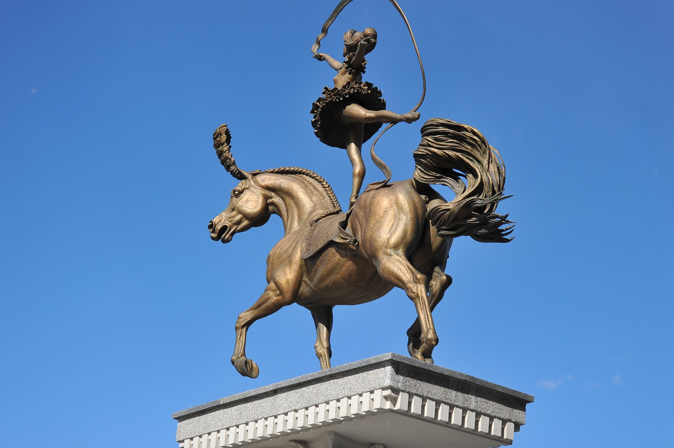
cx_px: 363
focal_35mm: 84
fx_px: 1572
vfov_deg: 16.2
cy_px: 239
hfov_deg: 24.2
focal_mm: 66
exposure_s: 1/1250
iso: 250
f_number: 7.1
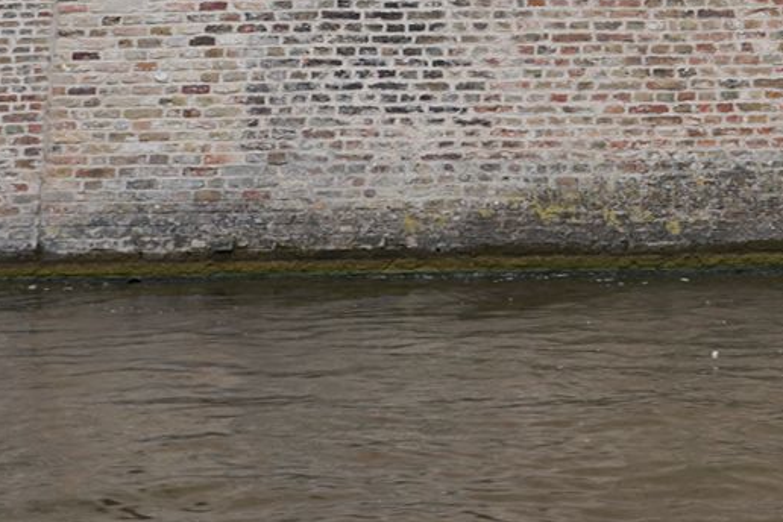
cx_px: 757
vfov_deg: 13.3
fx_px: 2023
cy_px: -405
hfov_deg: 21.3
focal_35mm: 93
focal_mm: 24
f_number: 9
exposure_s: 1/100
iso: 100
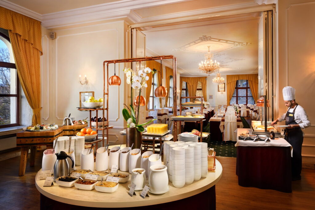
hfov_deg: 73.7
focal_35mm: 24
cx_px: 158
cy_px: 105
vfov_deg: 53.1
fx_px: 210
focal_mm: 24
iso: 1250
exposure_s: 1/60
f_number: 11
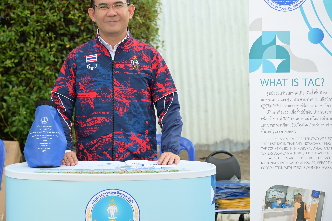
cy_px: 89
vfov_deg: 14.1
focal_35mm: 97
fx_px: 894
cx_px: 109
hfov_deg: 20.9
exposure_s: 1/160
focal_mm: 68
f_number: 4
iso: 64
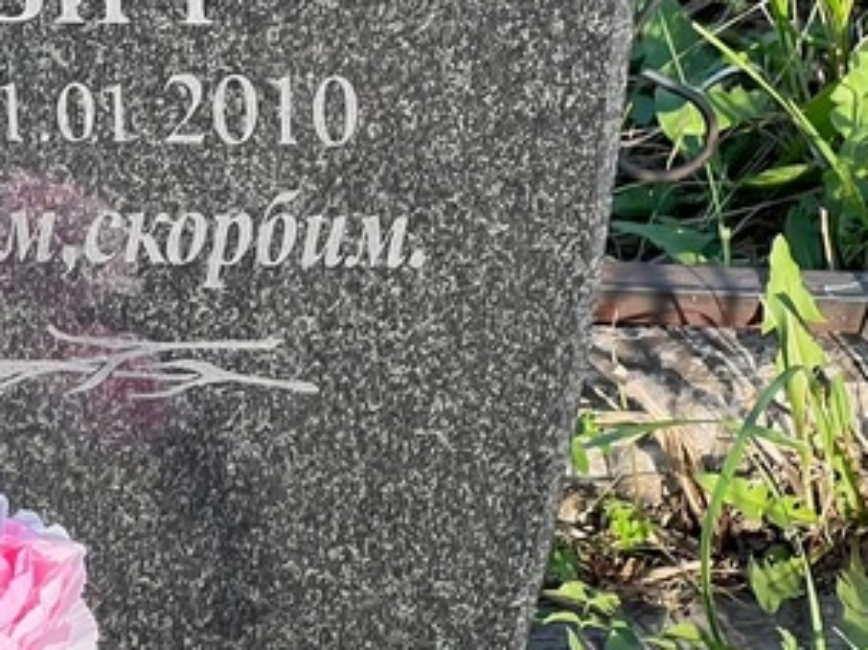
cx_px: -121
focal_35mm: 204
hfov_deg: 9.6
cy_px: 46
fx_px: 5111
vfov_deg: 7.3
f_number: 2.8
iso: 32
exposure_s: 1/140
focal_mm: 9
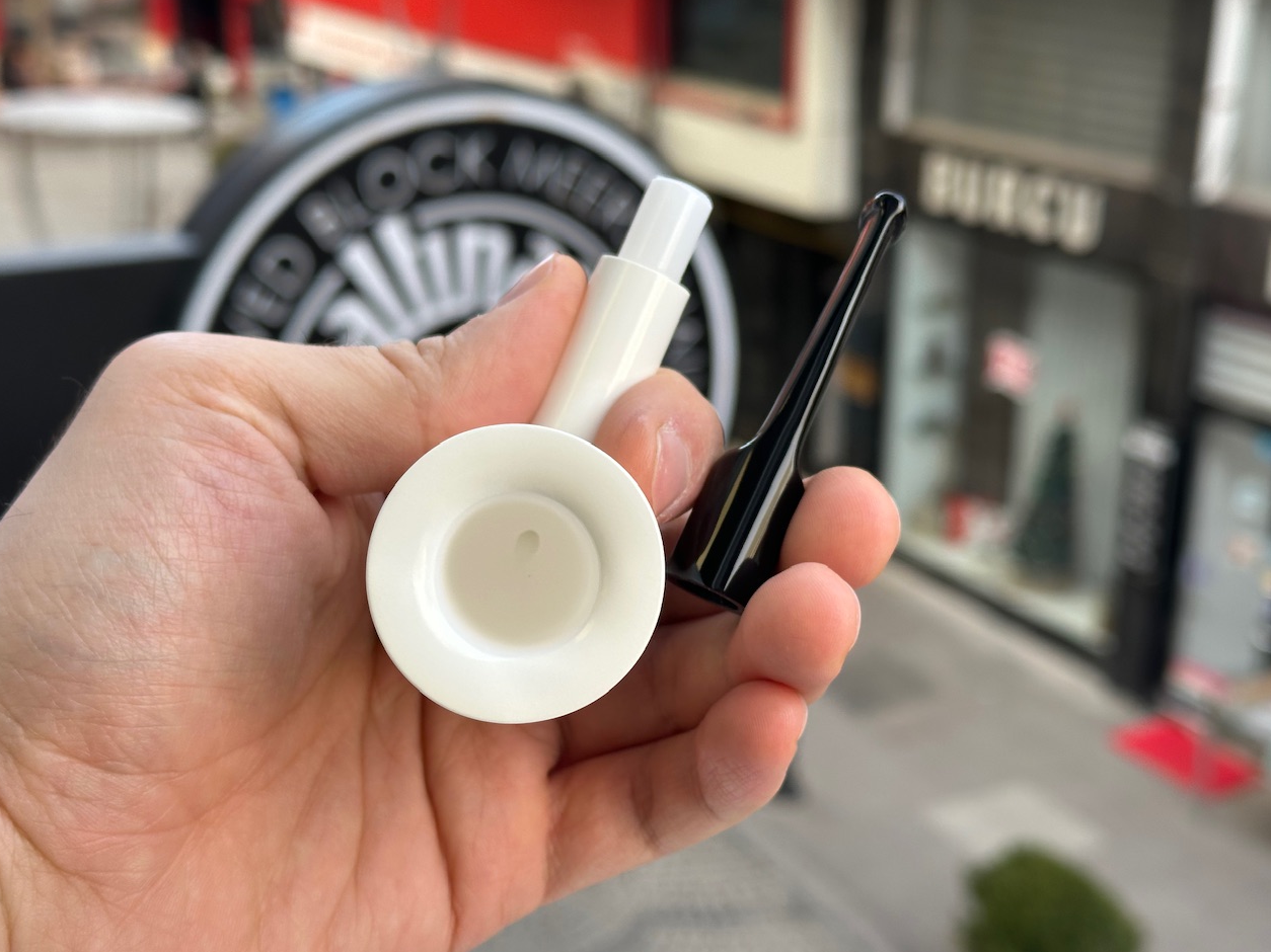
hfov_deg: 38.9
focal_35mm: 49
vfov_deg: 29.7
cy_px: 481
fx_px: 1799
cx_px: 644
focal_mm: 6.86
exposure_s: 1/376
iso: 64
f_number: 1.78
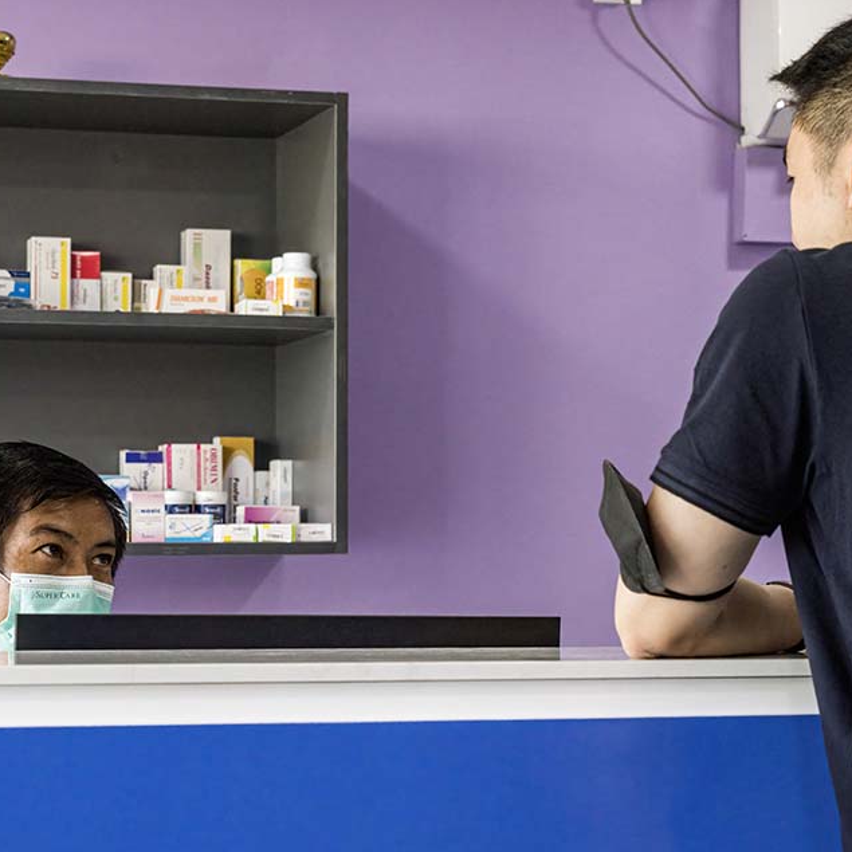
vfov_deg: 19.3
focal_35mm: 90
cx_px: 394
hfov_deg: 19.3
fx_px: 2506
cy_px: 424
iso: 4500
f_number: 8
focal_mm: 70
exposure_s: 1/250
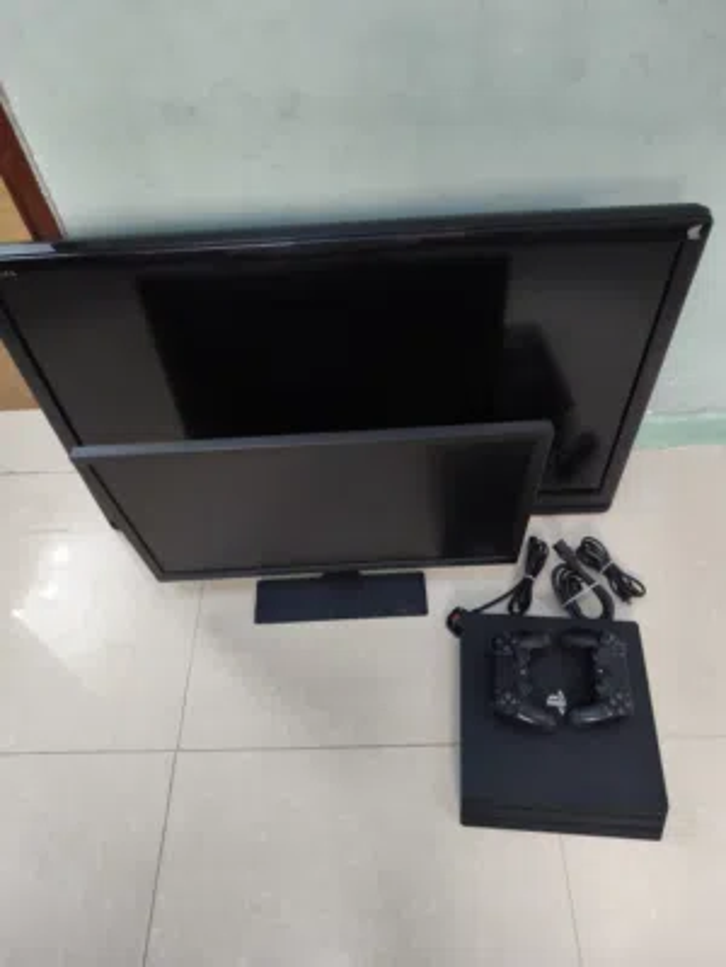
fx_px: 643
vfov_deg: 73.9
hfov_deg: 58.9
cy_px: 484
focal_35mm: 23
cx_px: 363
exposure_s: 1/30
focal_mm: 6.18
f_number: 1.65
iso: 1600
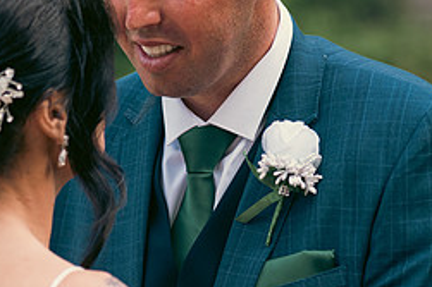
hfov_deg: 7.1
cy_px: 113
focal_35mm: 289
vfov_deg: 4.7
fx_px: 3466
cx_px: 88
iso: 100
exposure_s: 1/200
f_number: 3.5
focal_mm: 125
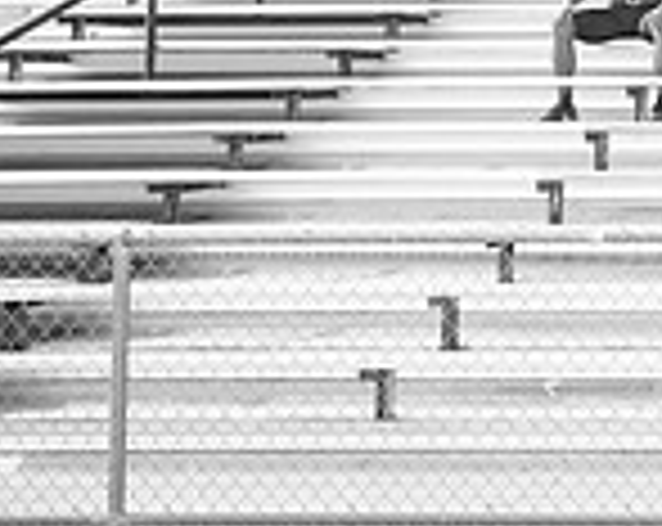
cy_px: -146
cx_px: 1279
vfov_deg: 11.5
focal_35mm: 130
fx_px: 2542
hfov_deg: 13.1
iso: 200
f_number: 3.2
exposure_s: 1/400
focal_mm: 23
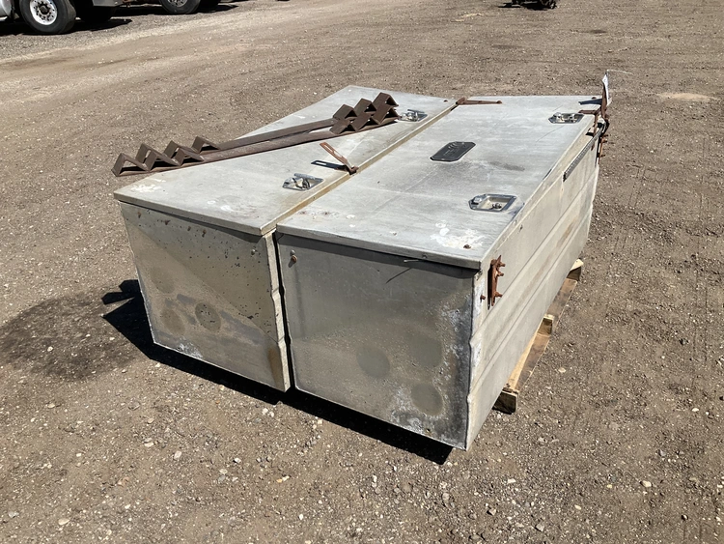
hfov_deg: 61.6
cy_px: 272
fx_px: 607
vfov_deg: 48.3
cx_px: 362
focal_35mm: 29
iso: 25
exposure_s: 1/2058
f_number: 1.8
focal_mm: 3
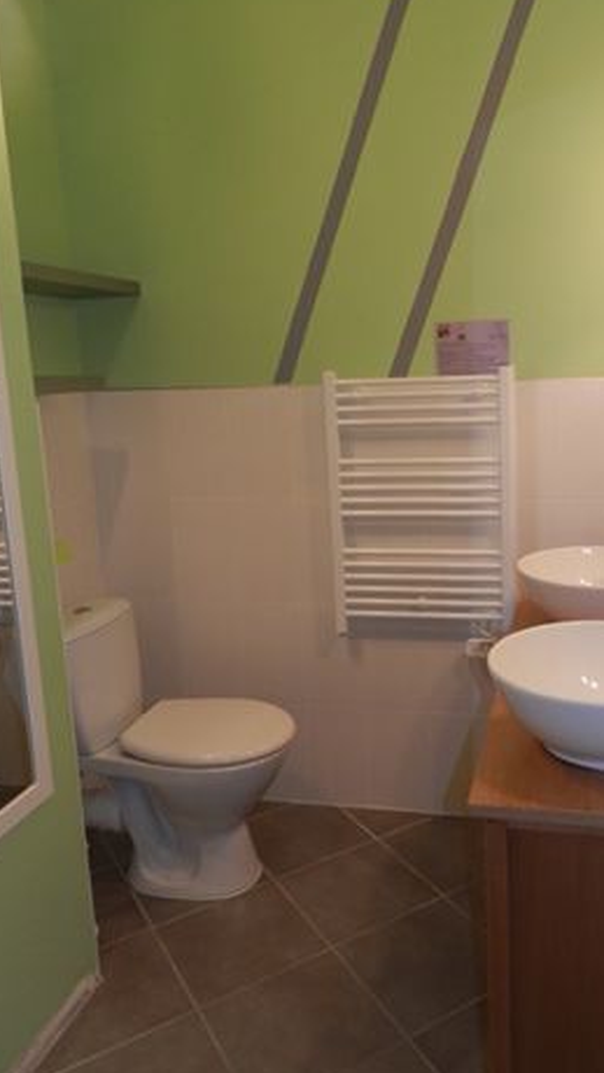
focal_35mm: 29
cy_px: 513
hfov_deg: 39.6
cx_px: 412
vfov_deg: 66.0
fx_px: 825
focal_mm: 4
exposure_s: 1/30
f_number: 3.4
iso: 200
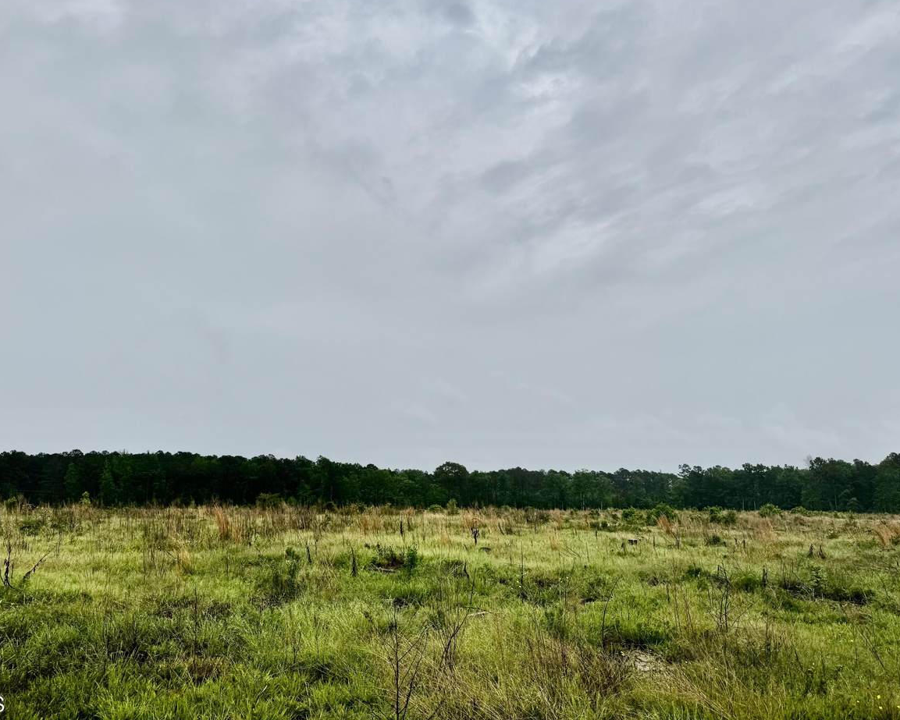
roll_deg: +0.3
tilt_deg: +12.4
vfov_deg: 54.9
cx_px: 447
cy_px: 364
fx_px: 693
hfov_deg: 66.0
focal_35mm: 26
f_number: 1.78
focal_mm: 6.76
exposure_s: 1/7092
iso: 80
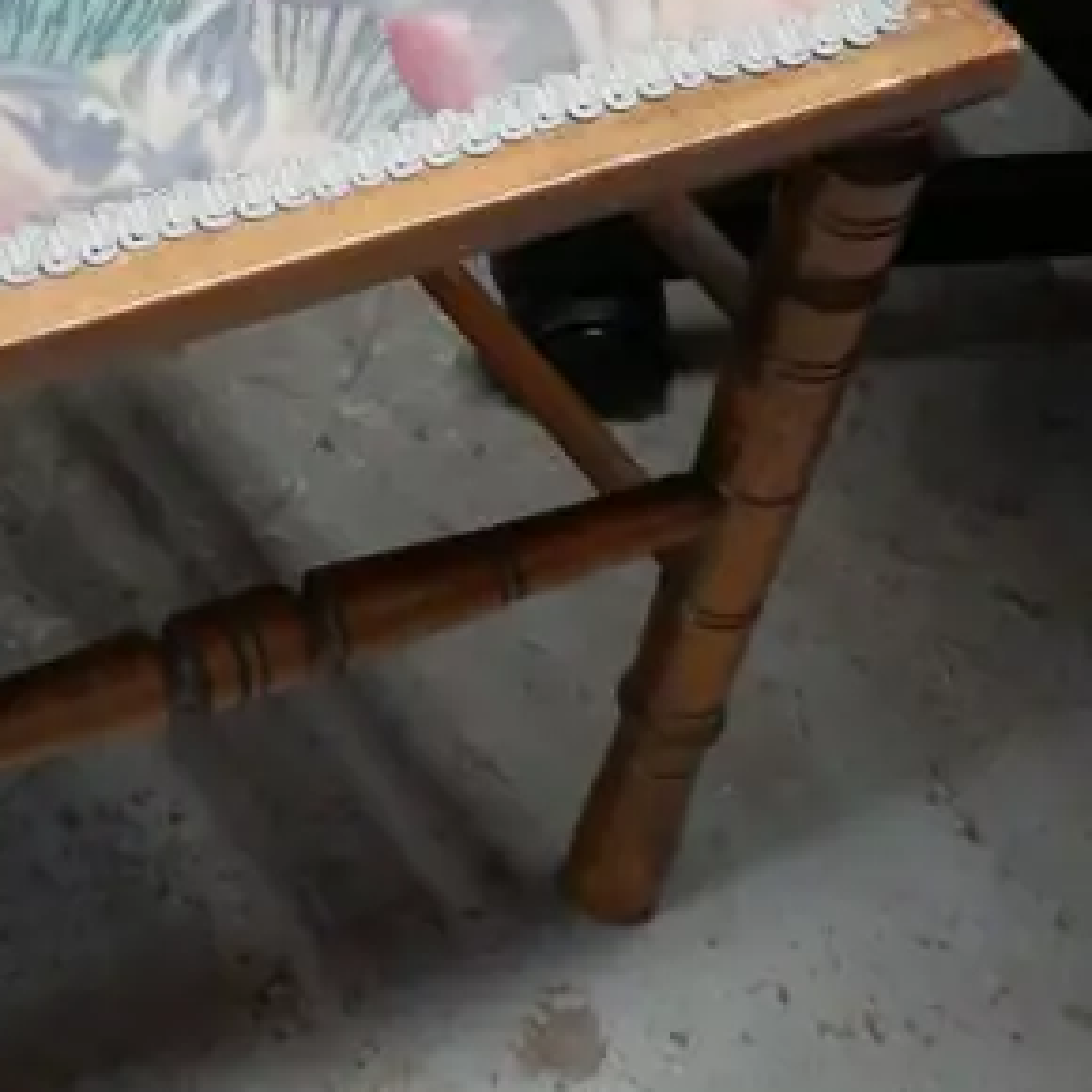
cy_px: -418
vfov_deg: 15.5
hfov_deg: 16.0
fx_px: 3783
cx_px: -53
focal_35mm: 106
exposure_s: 1/60
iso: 3200
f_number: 4
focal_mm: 17
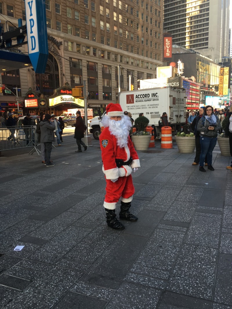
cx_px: 116
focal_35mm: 29
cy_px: 154
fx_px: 259
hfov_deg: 48.2
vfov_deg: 61.6
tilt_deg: -7.7
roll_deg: +3.1
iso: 25
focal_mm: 4.15
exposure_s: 1/120
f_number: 2.2
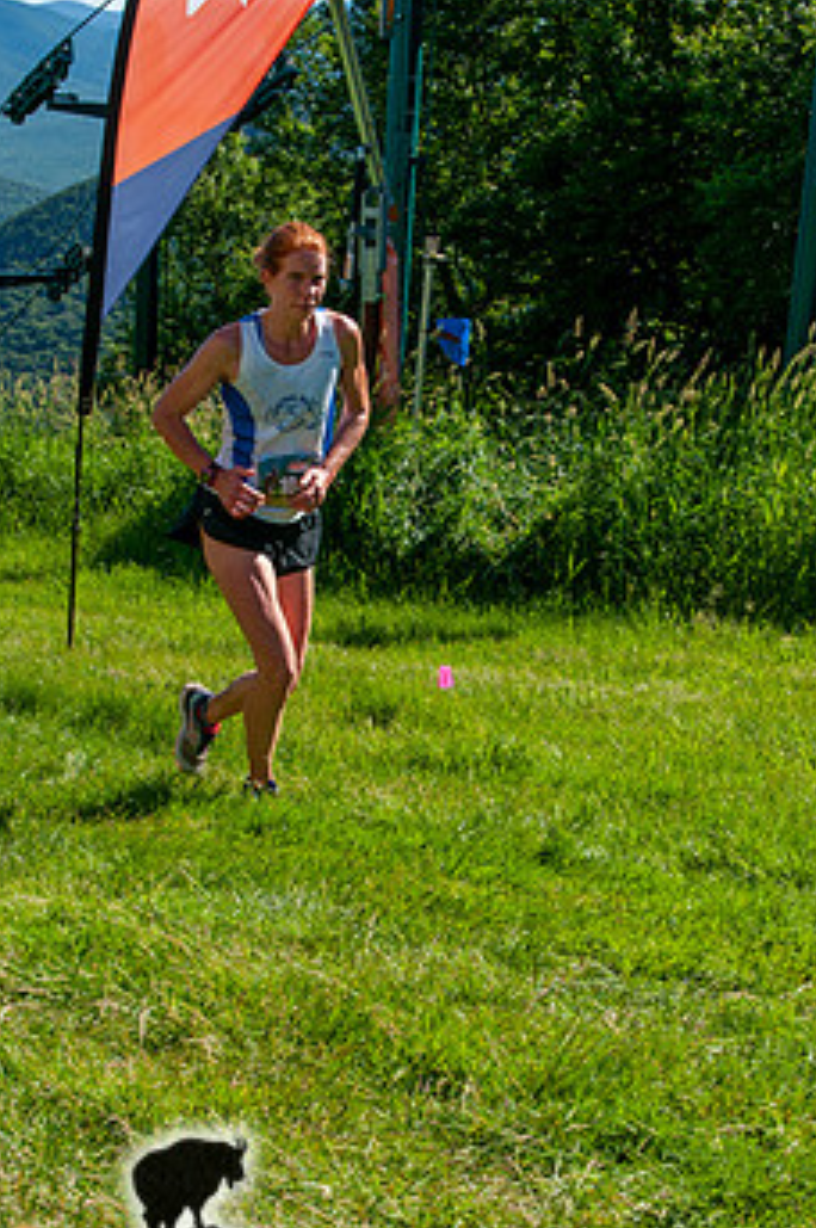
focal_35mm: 67
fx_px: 2282
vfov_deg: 30.0
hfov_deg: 20.3
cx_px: 406
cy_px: 730
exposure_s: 1/320
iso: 200
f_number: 8
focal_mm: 34
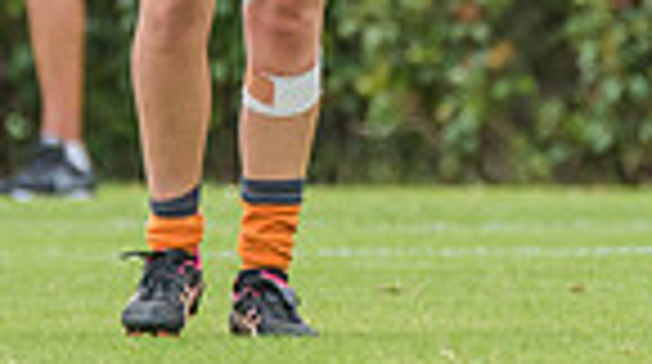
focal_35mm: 2423
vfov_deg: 0.5
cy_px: -290
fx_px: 41821
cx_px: 228
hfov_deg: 0.9
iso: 1000
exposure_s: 1/1600
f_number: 6.3
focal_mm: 500
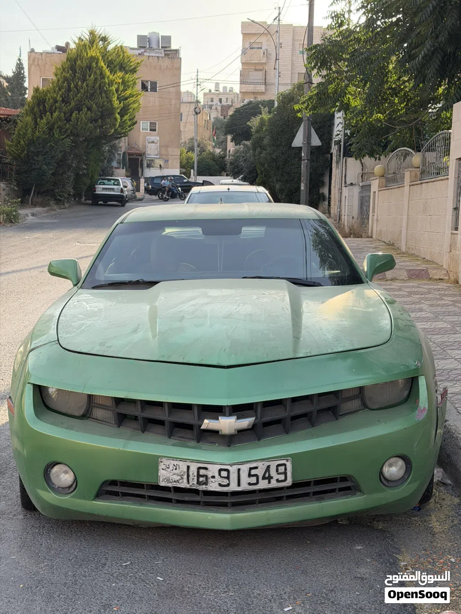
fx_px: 852
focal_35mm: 48
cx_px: 230
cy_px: 307
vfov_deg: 39.7
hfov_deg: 30.3
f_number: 1.78
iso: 64
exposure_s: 1/819
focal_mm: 6.76
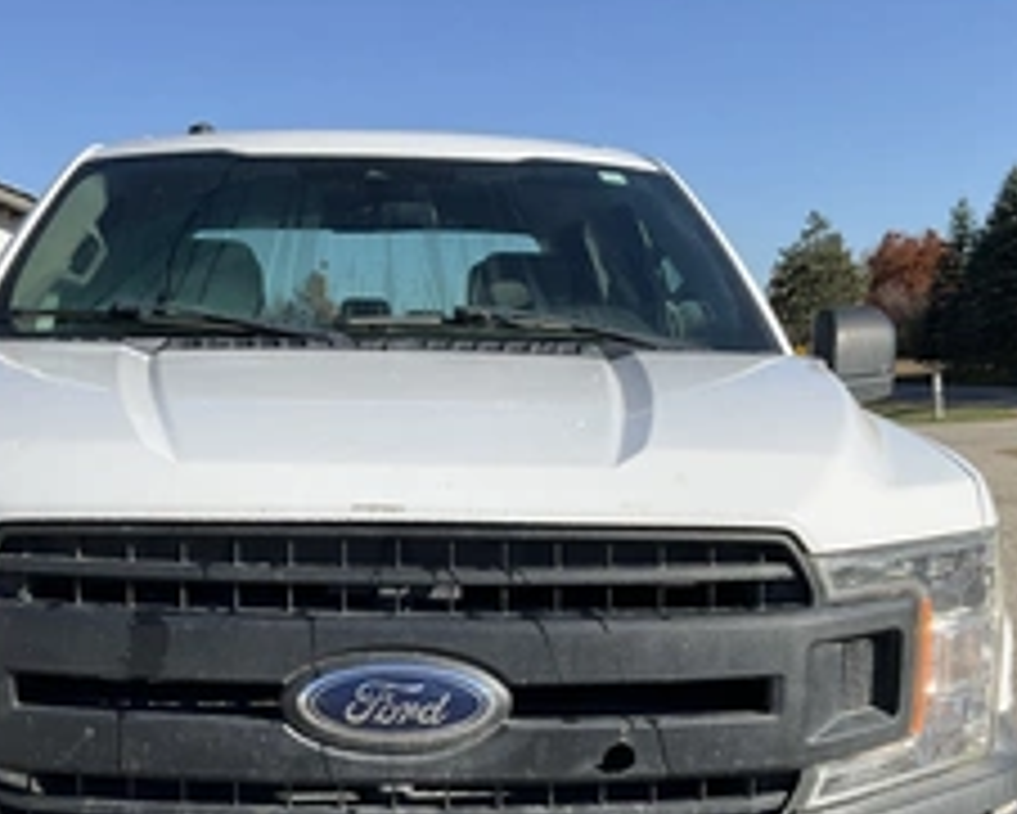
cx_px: 400
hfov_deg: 37.2
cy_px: 643
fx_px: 1506
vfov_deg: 29.6
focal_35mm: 50
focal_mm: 3
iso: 25
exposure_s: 1/1848
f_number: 1.8
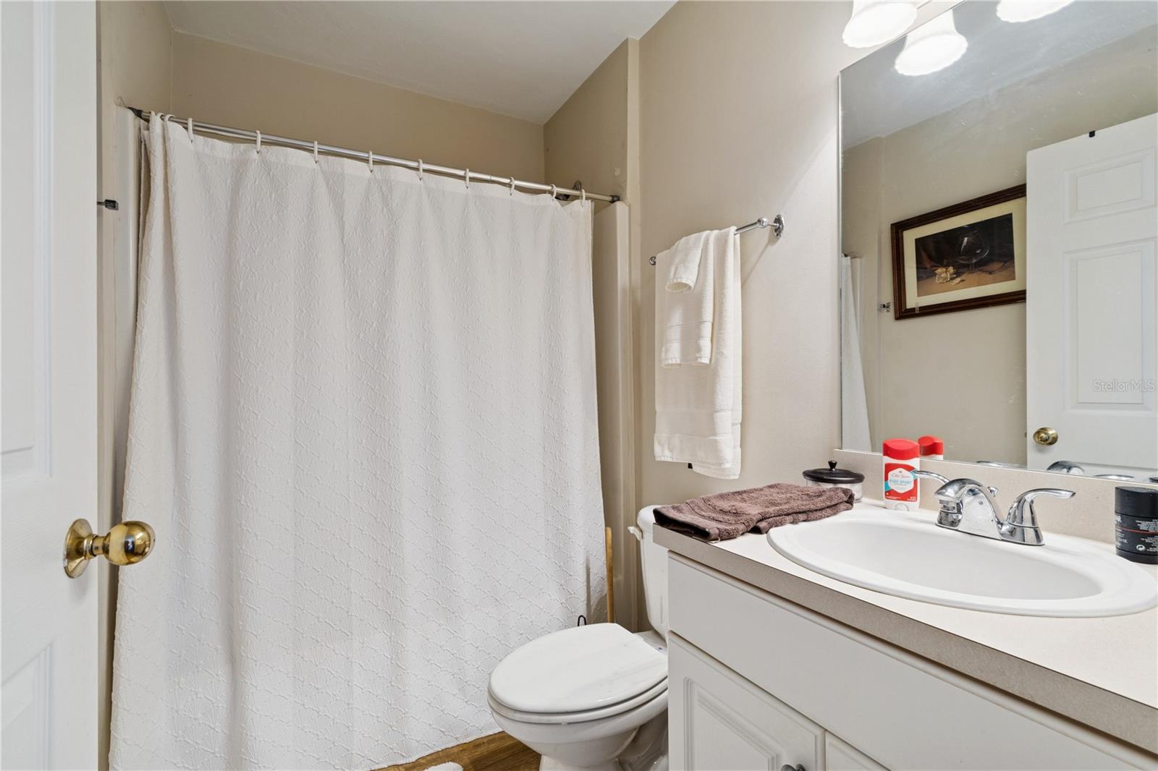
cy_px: 386
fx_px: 482
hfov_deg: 100.4
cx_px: 579
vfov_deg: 77.3
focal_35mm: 15
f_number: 8
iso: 200
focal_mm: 10
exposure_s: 1/3
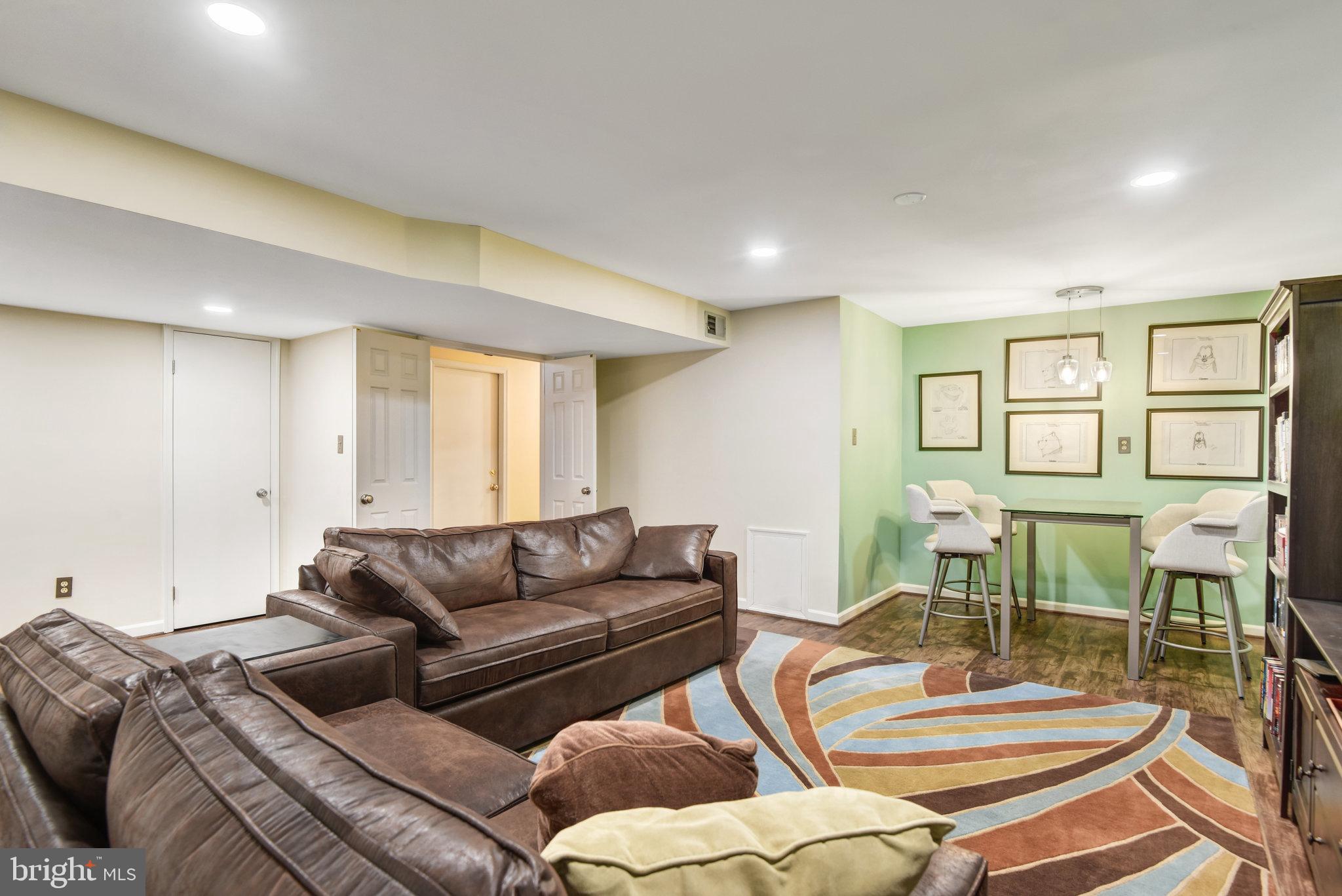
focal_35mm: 17
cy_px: 448
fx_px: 634
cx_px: 671
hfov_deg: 93.3
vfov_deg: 70.5
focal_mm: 17
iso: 400
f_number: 8
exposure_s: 1/5
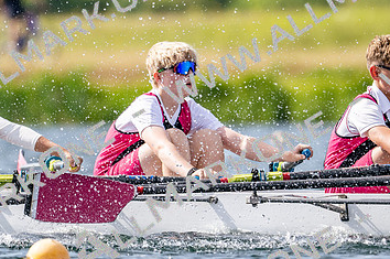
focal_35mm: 984
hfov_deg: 2.1
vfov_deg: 1.4
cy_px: 108
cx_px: 299
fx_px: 10645
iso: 250
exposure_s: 1/2500
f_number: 4.5
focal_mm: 400
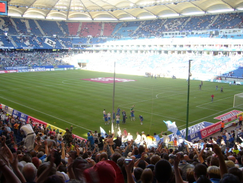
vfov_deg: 40.7
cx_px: 122
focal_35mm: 35
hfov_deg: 52.6
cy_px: 92
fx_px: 246
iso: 80
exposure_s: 1/60
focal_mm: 5.8
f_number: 2.8
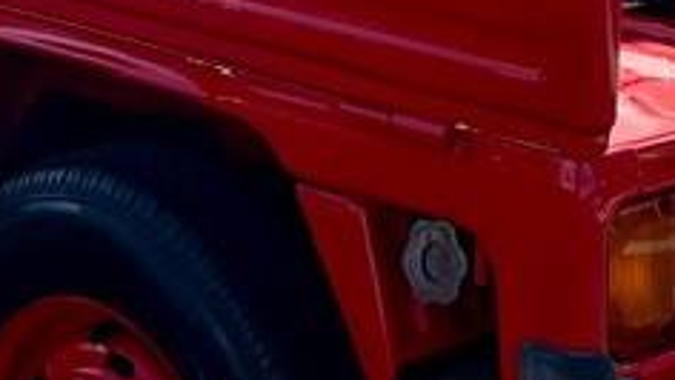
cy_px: -354
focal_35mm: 142
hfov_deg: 15.1
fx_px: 2543
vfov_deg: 8.2
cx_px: 386
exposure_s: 1/6711
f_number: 1.78
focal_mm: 6.76
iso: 125
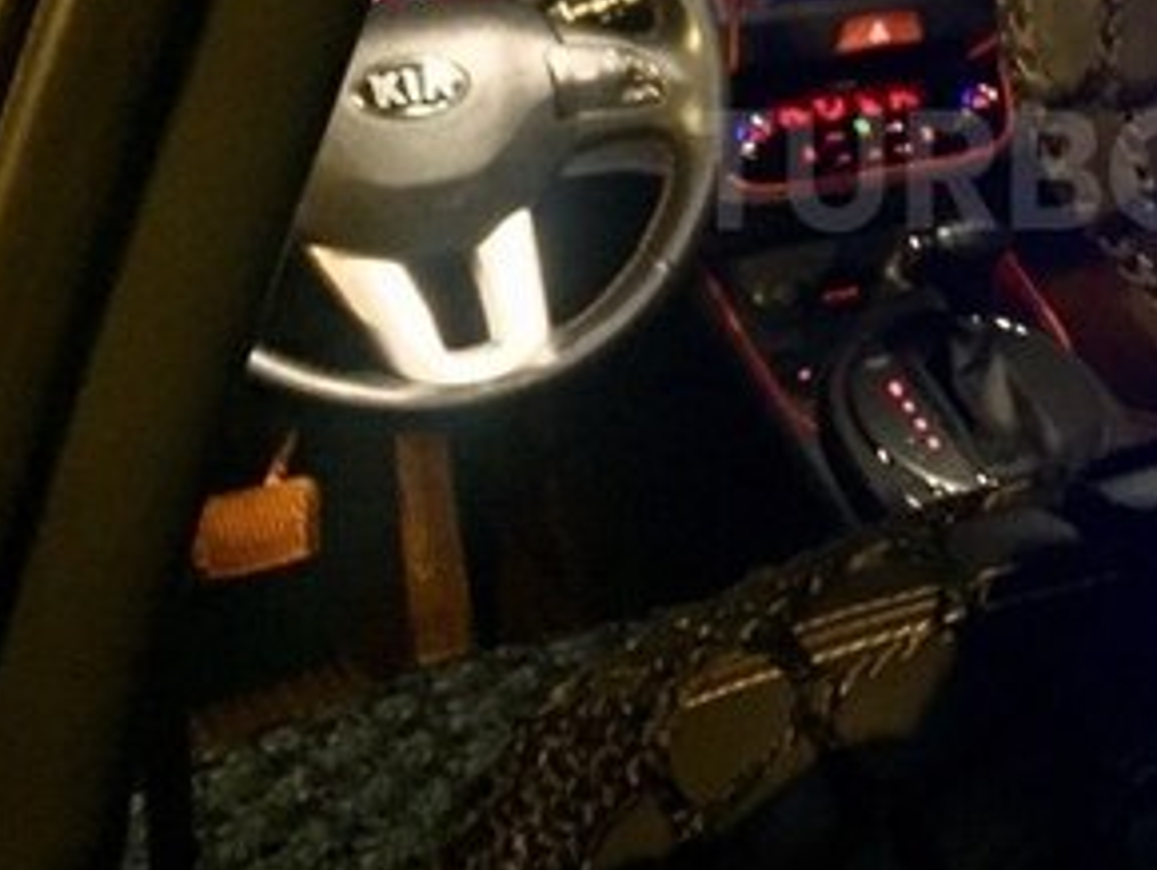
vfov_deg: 22.0
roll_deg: -2.1
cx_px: 1093
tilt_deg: -22.6
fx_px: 2208
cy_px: 170
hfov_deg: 28.0
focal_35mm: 66
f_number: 2.2
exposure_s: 1/17
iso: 1000
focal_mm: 4.15
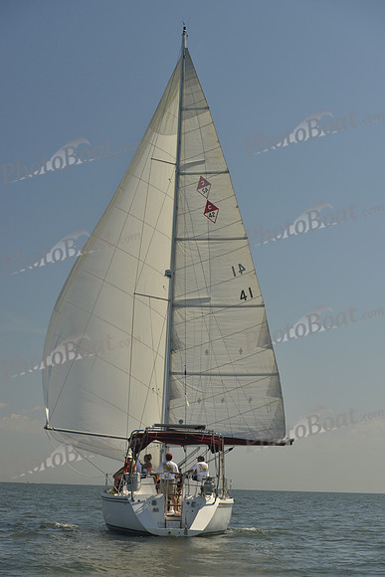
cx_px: 192
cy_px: 288
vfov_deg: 28.8
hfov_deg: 19.5
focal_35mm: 70
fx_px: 1122
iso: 200
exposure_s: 1/800
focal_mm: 70
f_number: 7.1
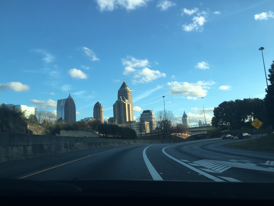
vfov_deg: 48.2
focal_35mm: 29
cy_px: 103
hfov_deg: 61.7
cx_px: 137
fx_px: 230
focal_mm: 4.15
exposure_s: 1/545
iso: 25
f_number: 2.2
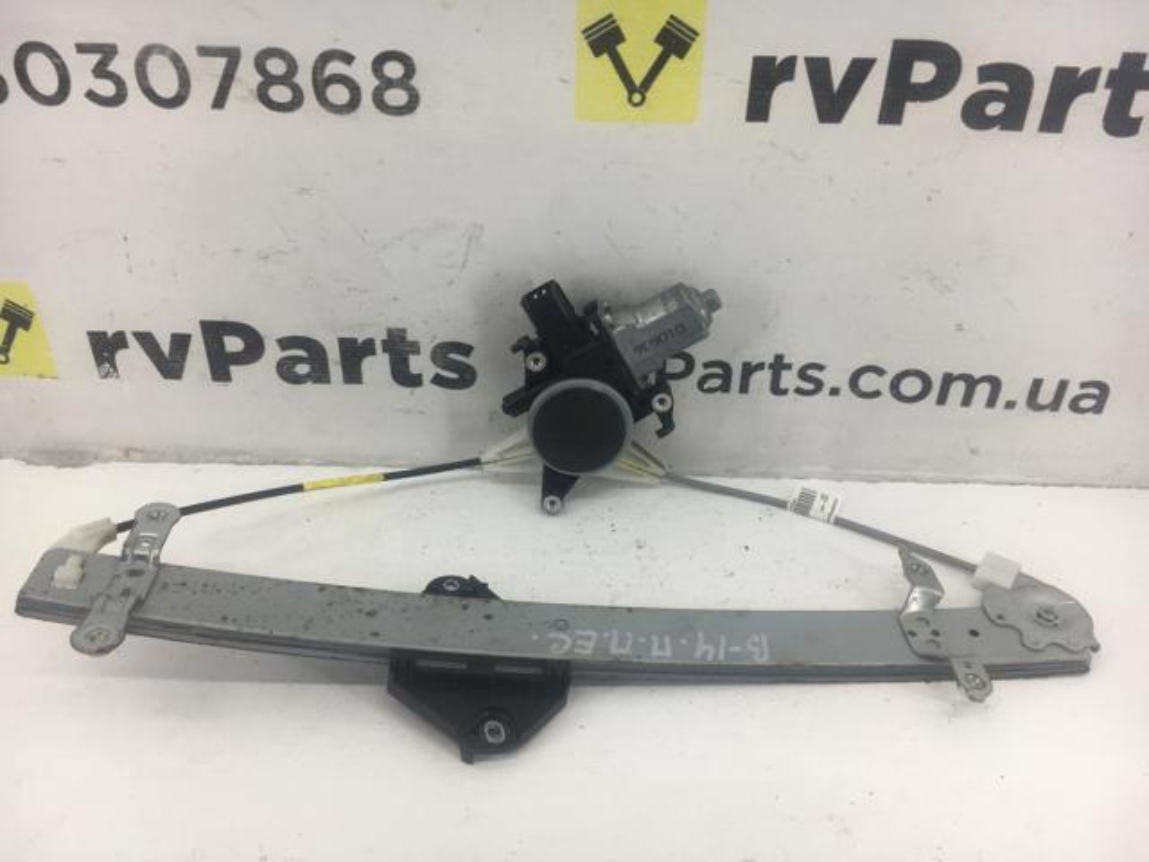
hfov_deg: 61.7
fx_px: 963
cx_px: 574
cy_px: 431
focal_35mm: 29
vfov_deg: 48.2
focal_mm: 4.15
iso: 40
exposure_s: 1/100
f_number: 2.2
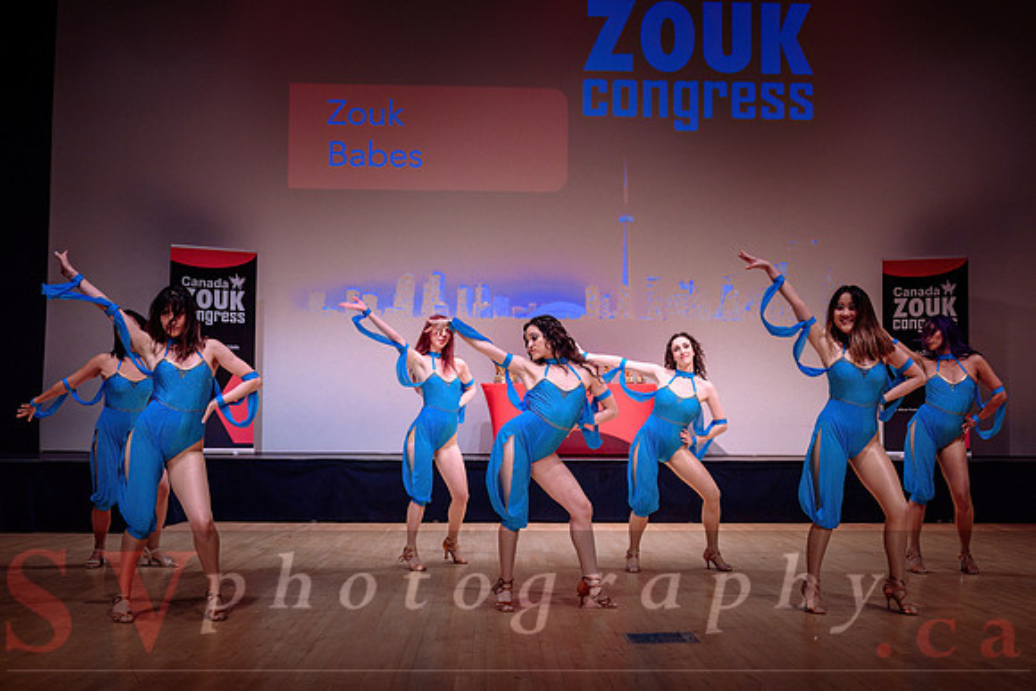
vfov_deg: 31.7
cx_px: 547
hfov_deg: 46.1
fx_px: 1216
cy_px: 380
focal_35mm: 42
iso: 1600
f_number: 2.8
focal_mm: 37
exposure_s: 1/500
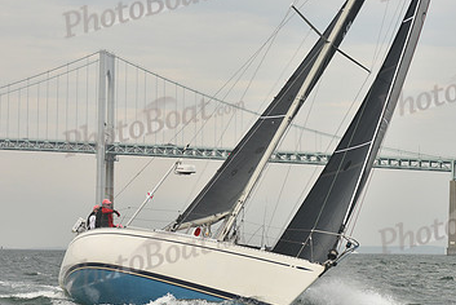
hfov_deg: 17.7
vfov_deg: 11.9
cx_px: 313
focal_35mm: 115
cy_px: 173
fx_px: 1458
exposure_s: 1/500
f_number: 5
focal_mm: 70
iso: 250
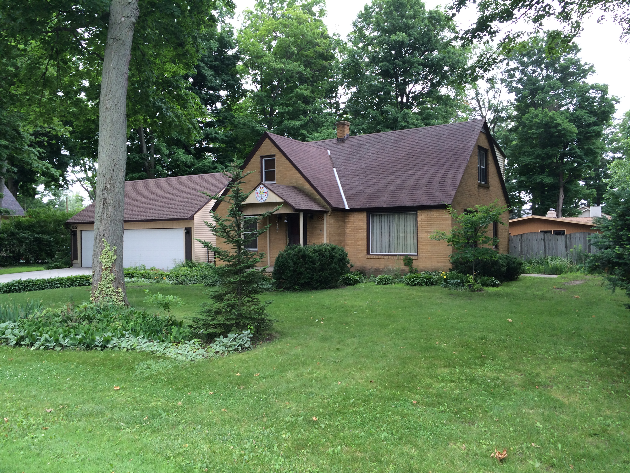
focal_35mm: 30
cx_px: 315
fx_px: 546
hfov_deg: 60.0
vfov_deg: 46.8
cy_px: 236
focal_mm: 4.12
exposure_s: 1/120
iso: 50
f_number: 2.2
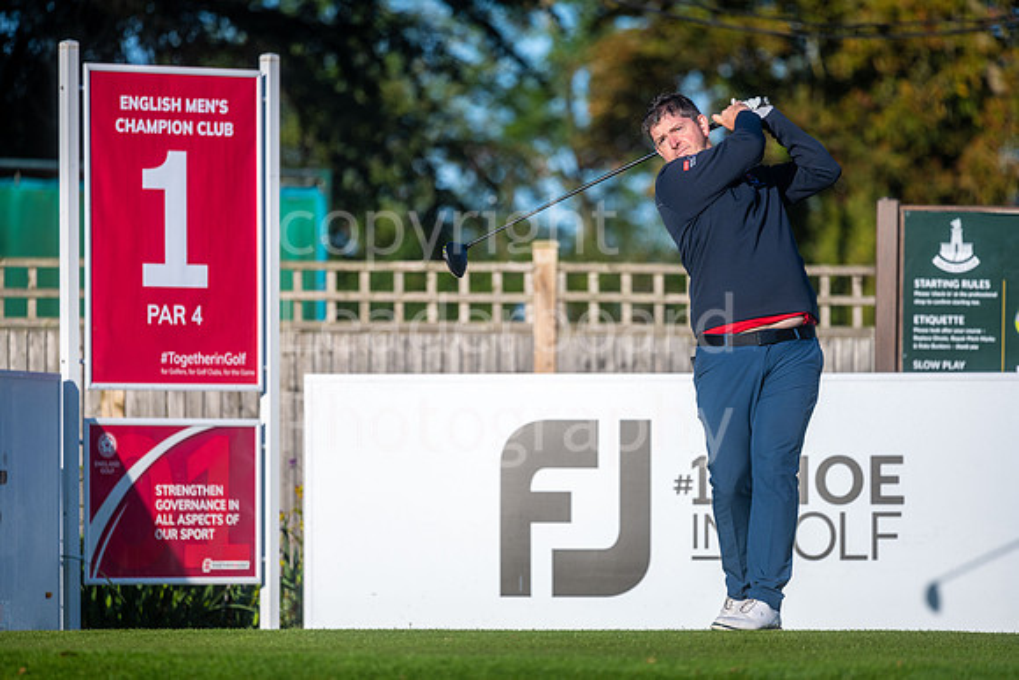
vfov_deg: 4.6
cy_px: 340
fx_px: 8493
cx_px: 510
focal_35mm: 300
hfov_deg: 6.9
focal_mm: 300
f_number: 4
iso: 200
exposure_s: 1/2000
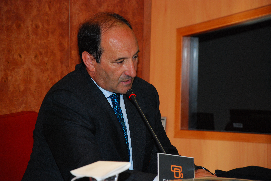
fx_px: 1266
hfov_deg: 12.2
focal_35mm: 168
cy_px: 90
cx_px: 136
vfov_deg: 8.2
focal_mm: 112
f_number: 5.6
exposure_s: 1/50
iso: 400
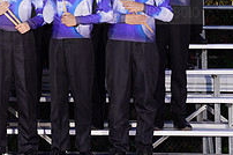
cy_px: -10
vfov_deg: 6.8
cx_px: -20
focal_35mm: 201
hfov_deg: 10.1
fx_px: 1299
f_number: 8
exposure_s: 1/200
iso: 100
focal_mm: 70
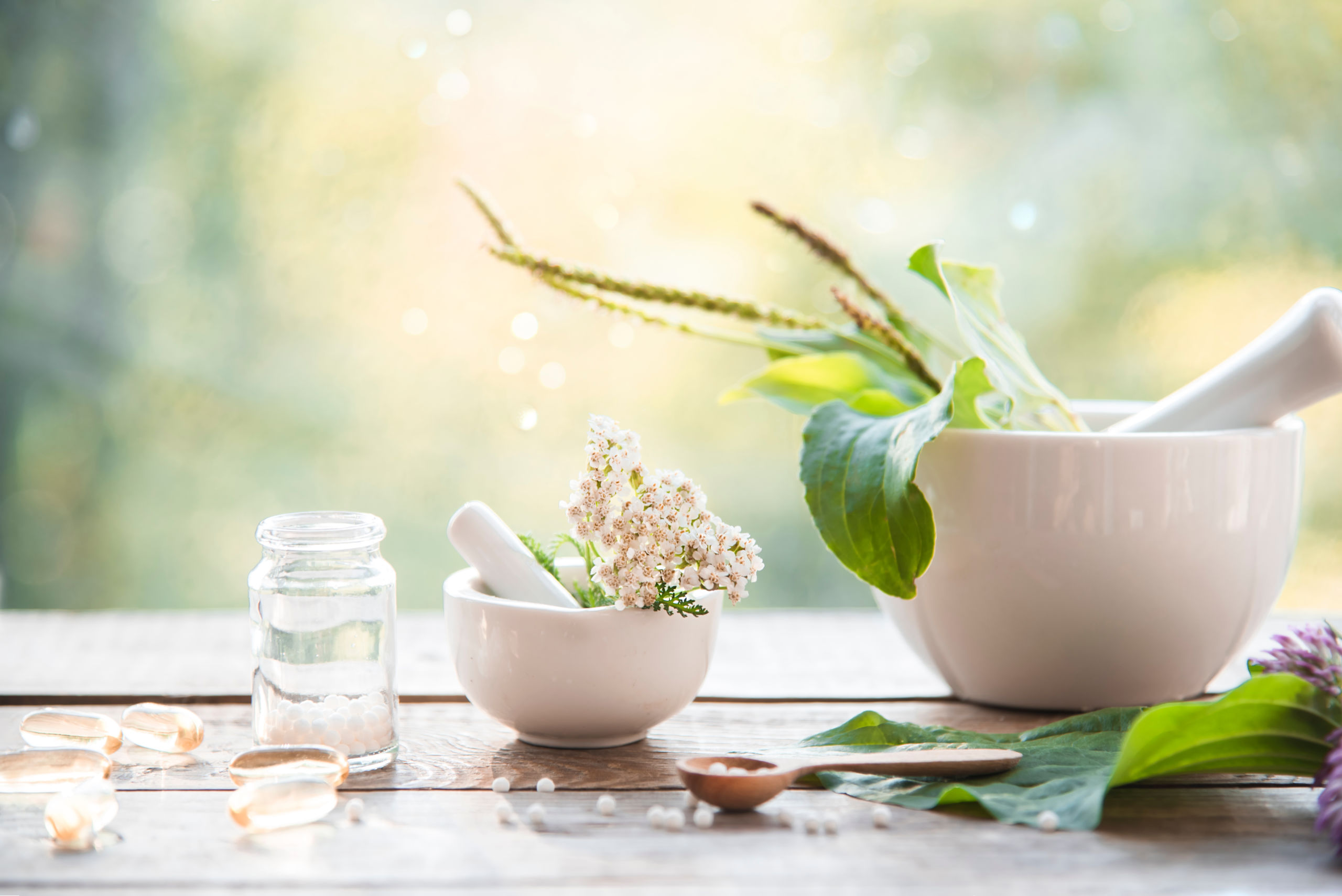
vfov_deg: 11.4
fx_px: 4475
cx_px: 671
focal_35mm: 120
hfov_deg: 17.1
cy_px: 448
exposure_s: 1/100
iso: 200
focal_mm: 120
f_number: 4.5
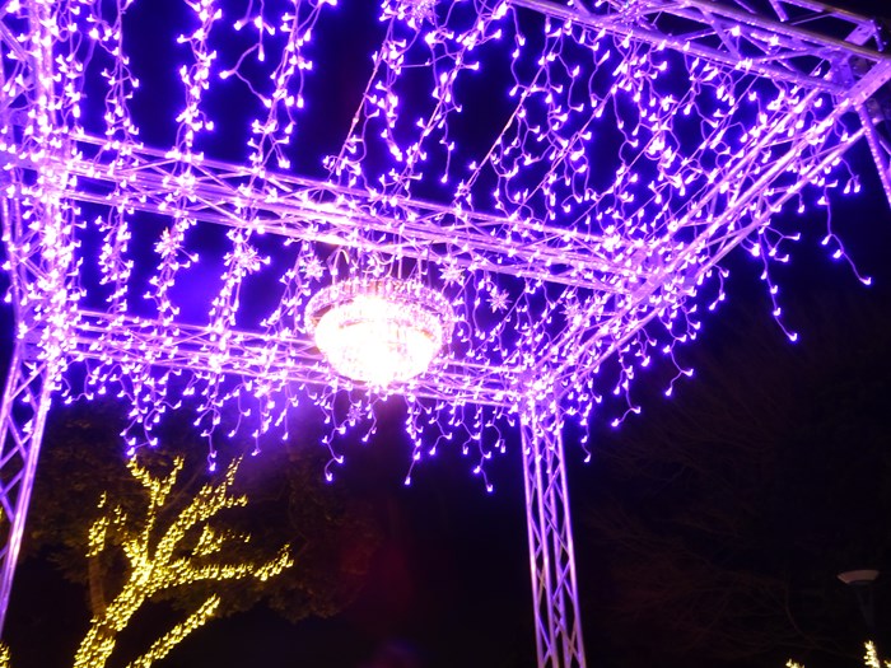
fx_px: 824
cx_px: 446
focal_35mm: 32
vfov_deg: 44.2
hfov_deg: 56.8
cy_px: 334
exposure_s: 2
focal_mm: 5.43
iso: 80
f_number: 5.6
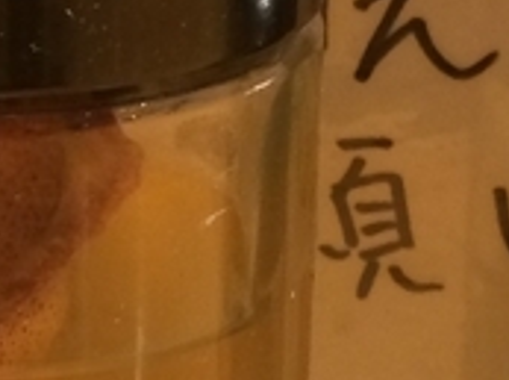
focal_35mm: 172
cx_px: 85
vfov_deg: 8.6
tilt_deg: -19.7
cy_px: 256
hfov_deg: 11.5
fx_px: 2524
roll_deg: -1.2
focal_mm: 4.15
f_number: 2.2
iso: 250
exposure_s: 1/33
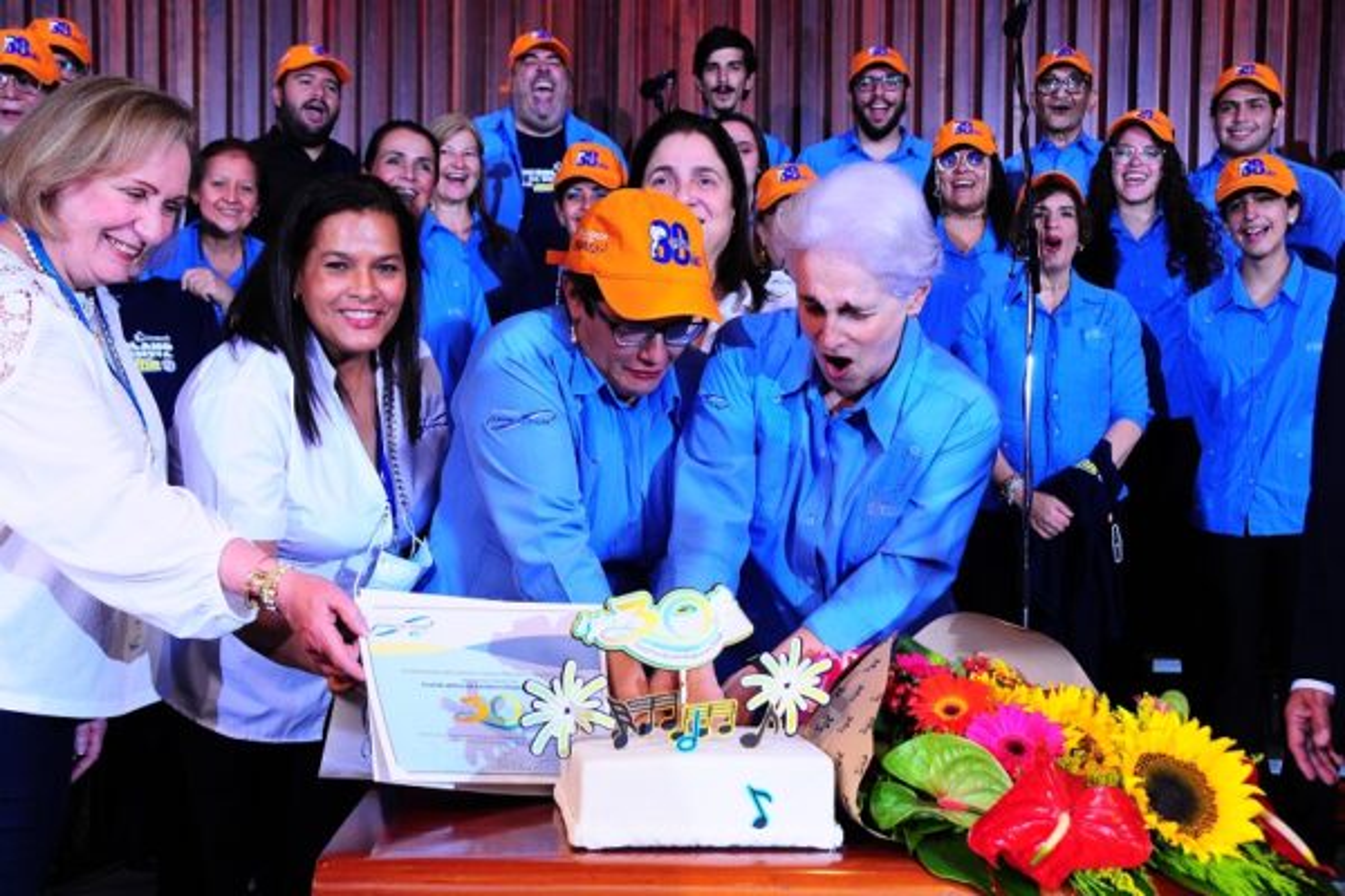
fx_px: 1793
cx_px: 672
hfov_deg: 41.1
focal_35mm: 48
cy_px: 448
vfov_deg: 28.1
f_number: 7.1
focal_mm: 32
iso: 500
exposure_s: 1/125
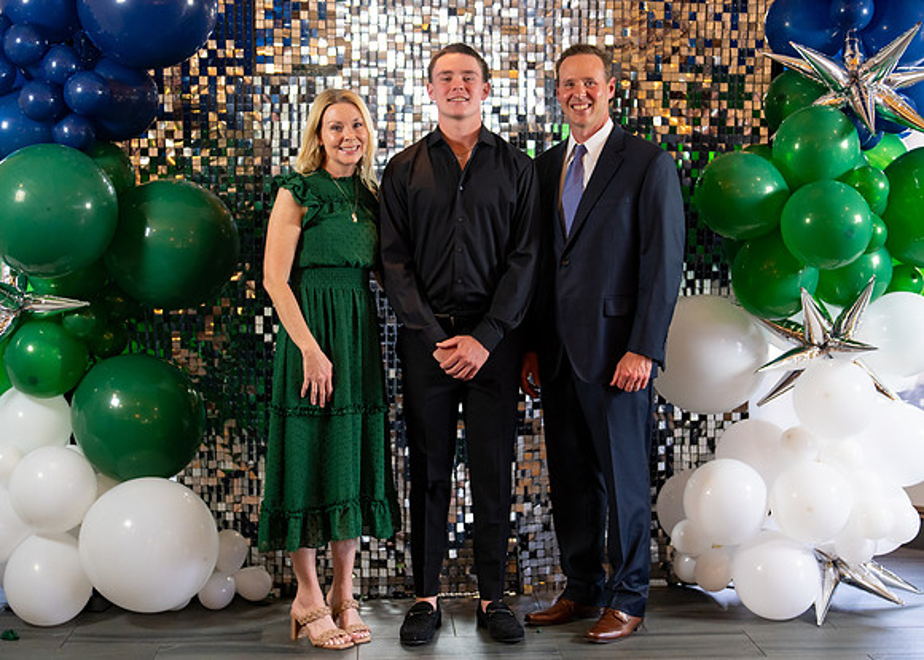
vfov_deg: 24.3
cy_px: 319
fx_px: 1532
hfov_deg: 33.6
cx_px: 494
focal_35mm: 58
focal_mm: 50
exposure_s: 1/320
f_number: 1.2
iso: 800
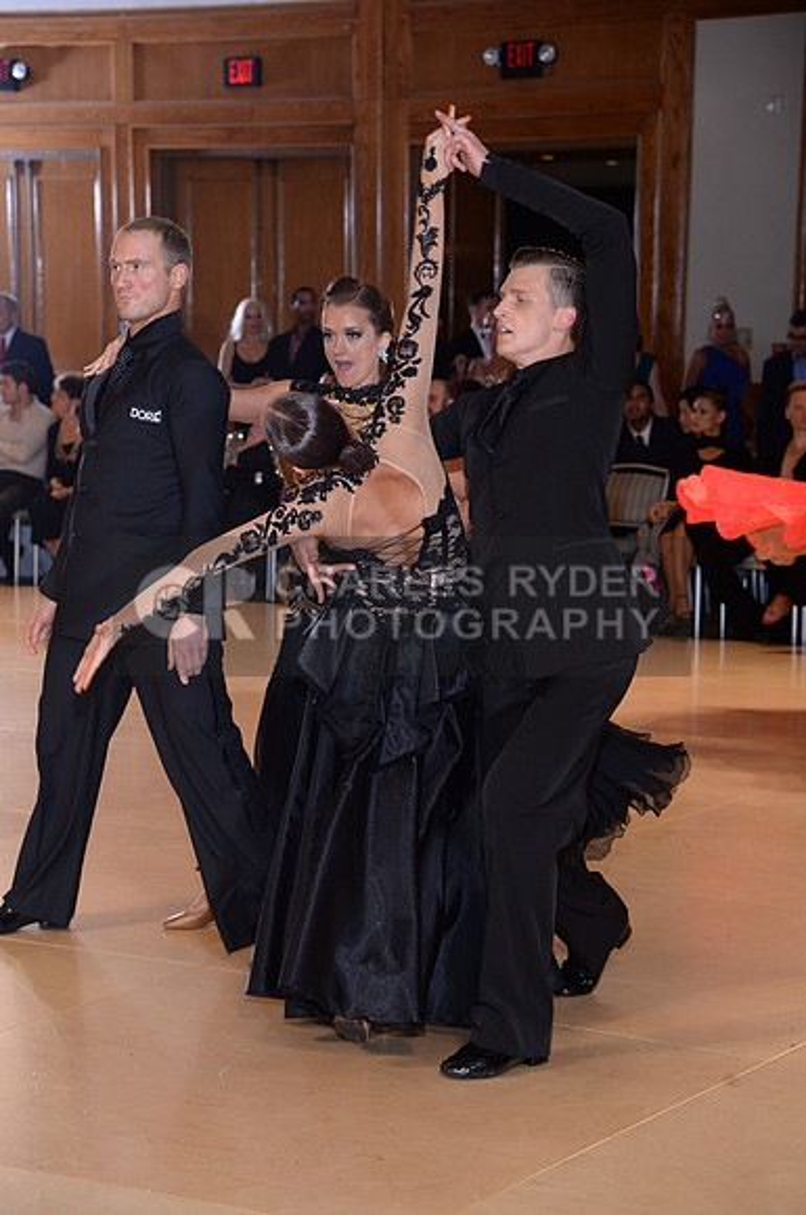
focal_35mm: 86
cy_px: 608
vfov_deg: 23.7
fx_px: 2897
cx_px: 403
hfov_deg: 15.8
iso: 1250
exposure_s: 1/250
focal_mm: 86
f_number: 5.6
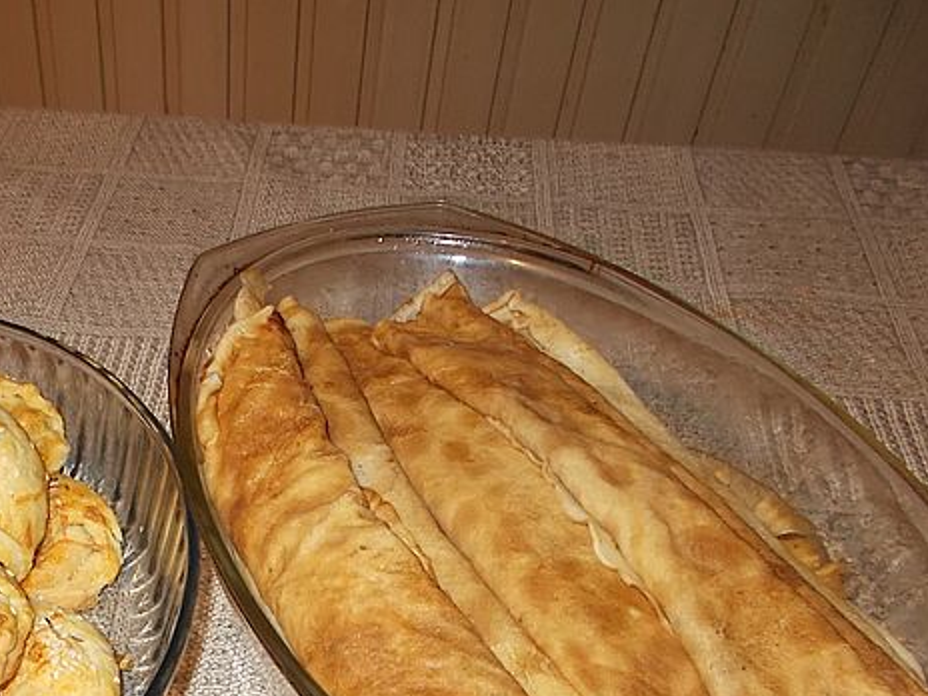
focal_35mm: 42
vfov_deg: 33.3
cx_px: 184
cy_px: 561
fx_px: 1126
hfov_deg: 42.7
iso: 200
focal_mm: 4.6
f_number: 3.2
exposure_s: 1/25
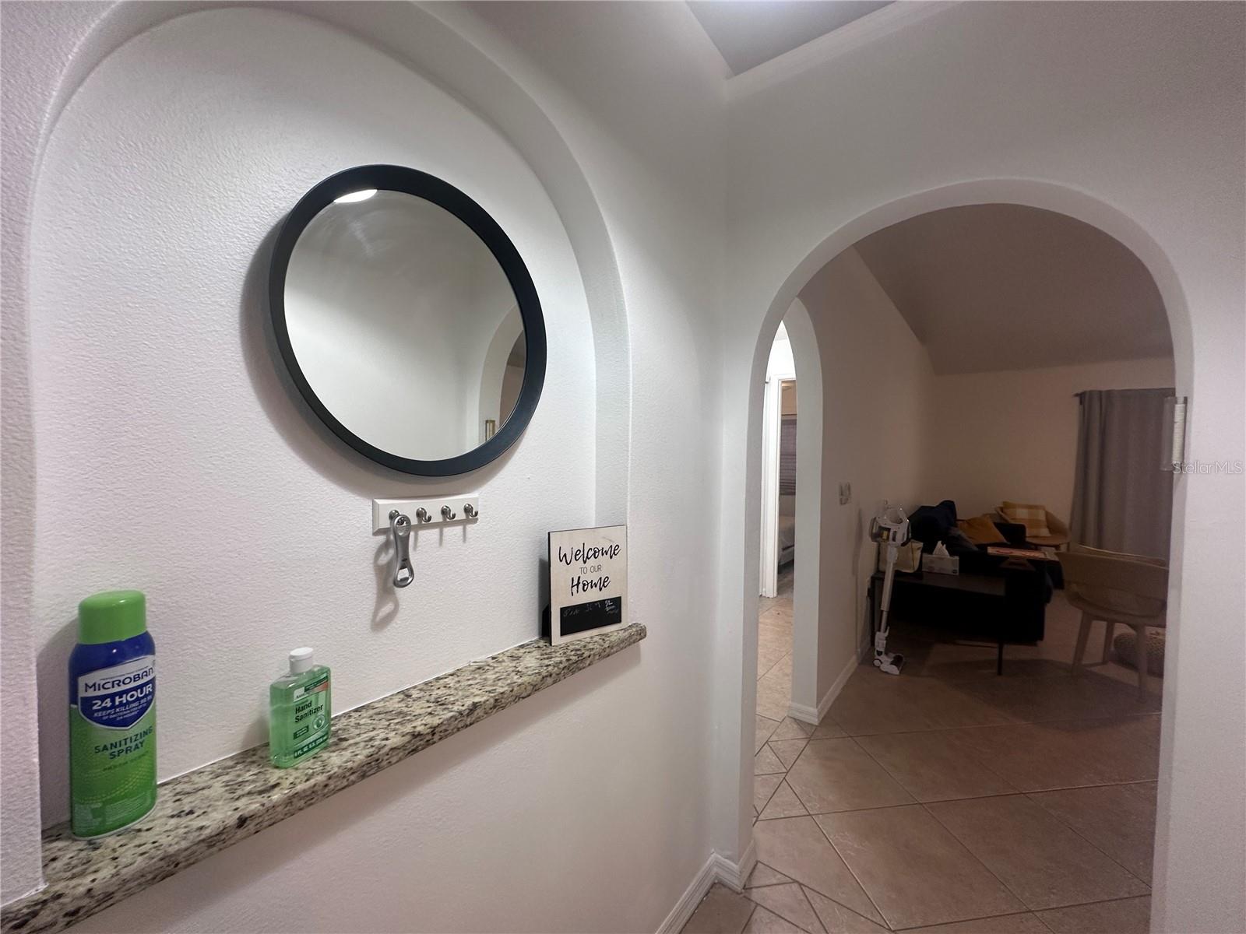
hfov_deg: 102.1
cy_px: 467
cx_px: 623
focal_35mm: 14
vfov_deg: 85.7
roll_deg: -0.8
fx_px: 504
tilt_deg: -1.3
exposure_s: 1/60
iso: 160
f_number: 2.2
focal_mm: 2.22
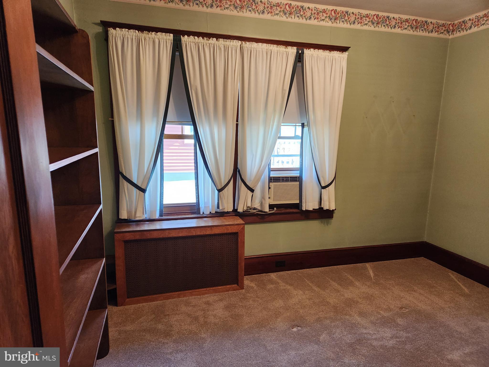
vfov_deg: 58.9
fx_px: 325
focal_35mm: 23
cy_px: 184
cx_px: 244
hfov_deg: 73.9
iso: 500
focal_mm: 5.4
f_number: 1.8
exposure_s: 1/120
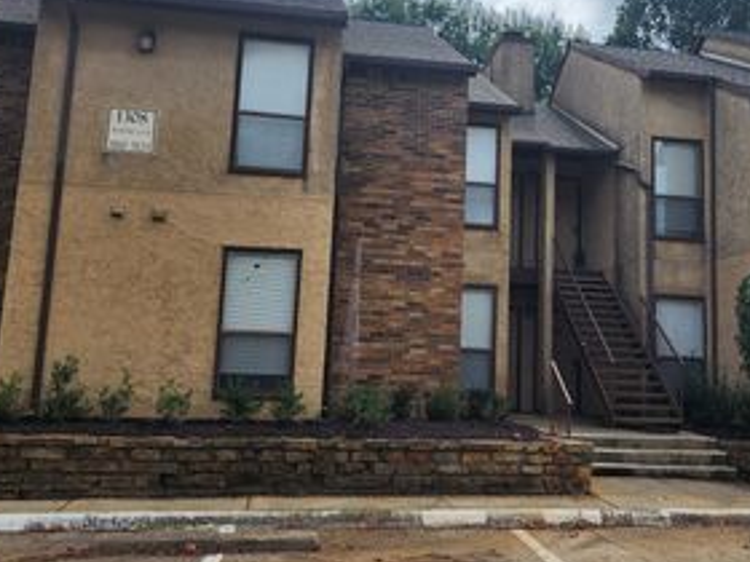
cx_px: 458
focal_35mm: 41
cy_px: 226
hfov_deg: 45.5
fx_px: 888
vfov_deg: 35.0
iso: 12
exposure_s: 1/1809
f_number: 1.8
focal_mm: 6.4
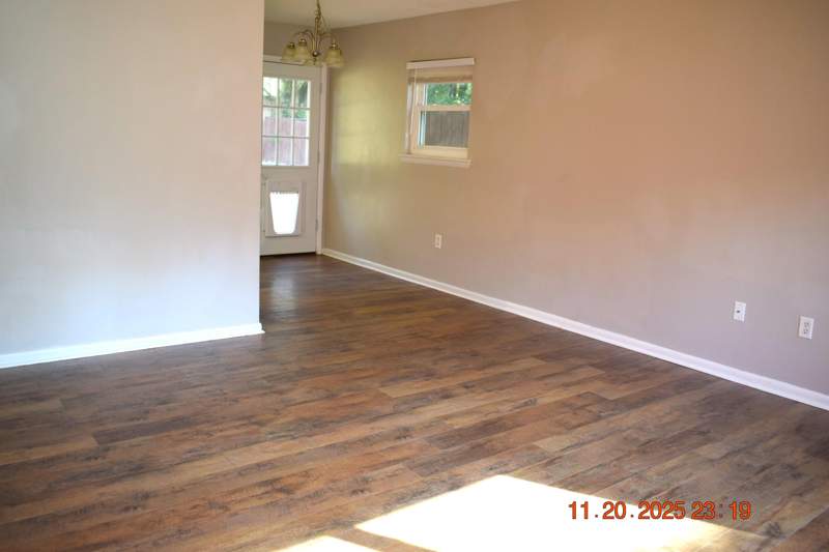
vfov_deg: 43.6
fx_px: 691
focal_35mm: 30
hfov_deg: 61.9
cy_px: 276
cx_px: 414
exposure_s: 1/125
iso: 800
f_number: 4.5
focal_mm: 20
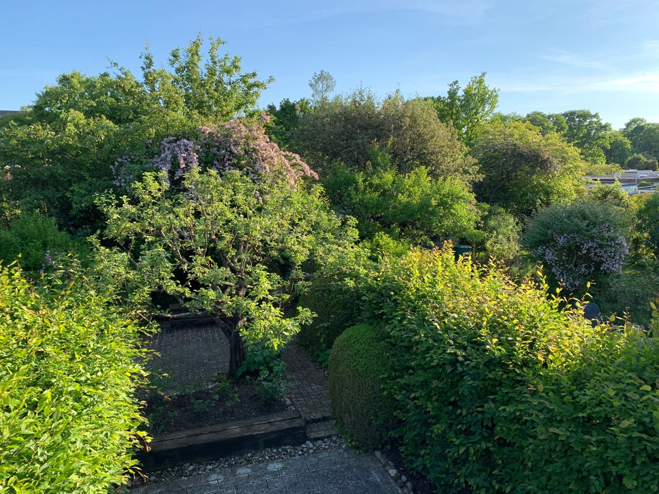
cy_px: 247
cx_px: 330
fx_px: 495
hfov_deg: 67.3
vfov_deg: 53.1
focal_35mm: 26
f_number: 1.8
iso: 25
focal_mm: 4.25
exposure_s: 1/465
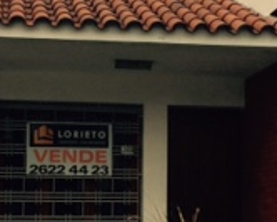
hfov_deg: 17.6
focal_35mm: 109
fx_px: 894
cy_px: 140
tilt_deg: +4.2
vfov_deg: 14.1
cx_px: 162
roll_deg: +1.1
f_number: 2.2
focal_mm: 4.15
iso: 32
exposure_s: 1/2160
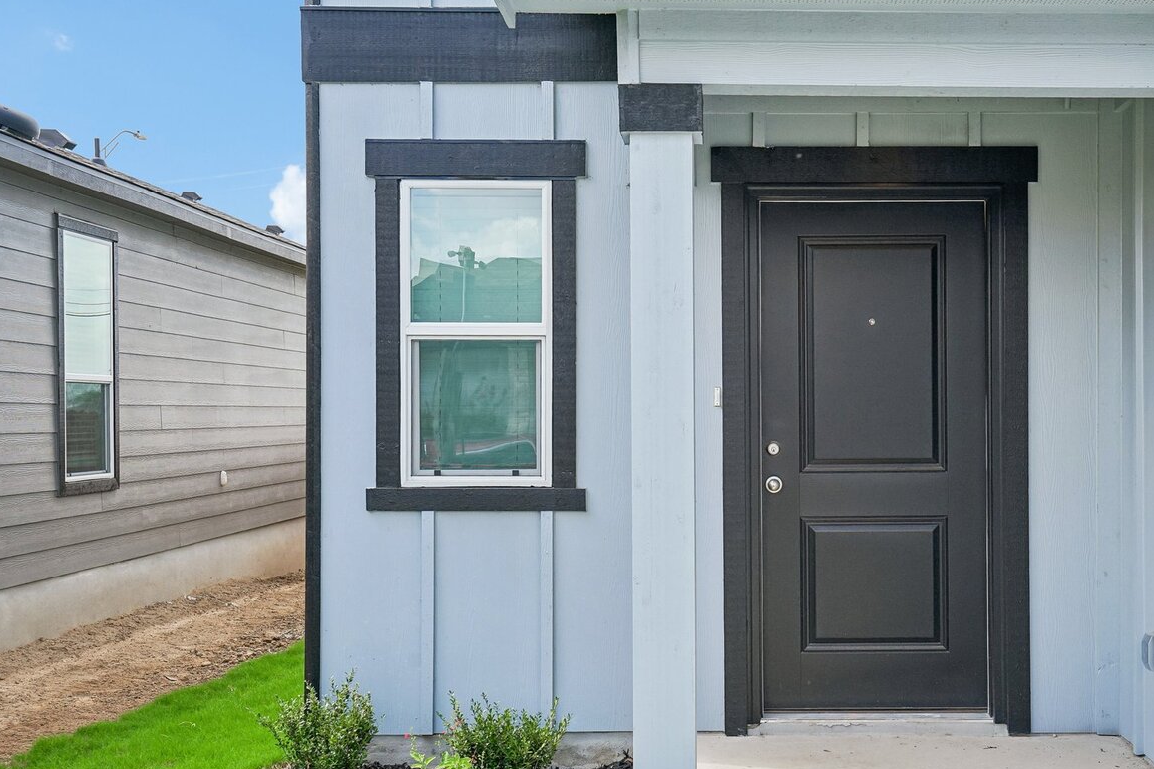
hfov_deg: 40.0
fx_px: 1570
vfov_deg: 27.5
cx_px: 739
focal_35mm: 49
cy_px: 419
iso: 200
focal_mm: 35
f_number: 9
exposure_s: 1/160
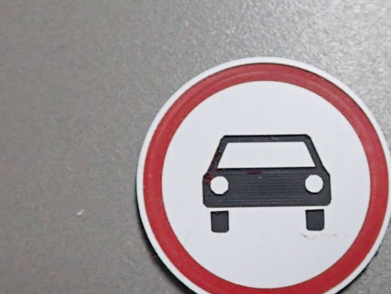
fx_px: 475
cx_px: 260
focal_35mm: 42
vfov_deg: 34.1
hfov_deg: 44.1
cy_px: 195
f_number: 2.3
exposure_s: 1/160
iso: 640
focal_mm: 5.5
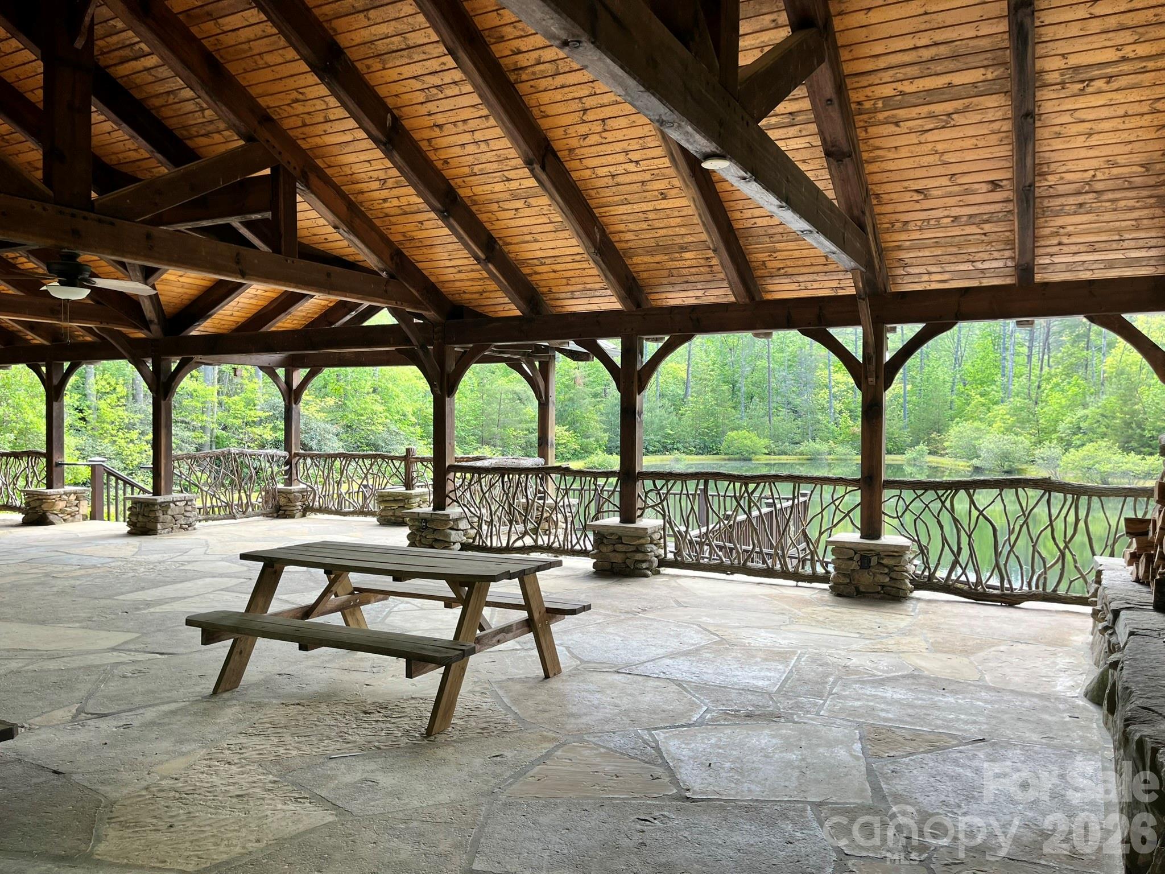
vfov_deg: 53.1
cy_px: 437
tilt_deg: -1.6
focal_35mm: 26
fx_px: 875
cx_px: 582
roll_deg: +0.4
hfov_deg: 67.3
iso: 32
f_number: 1.6
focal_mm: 5.1
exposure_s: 1/122
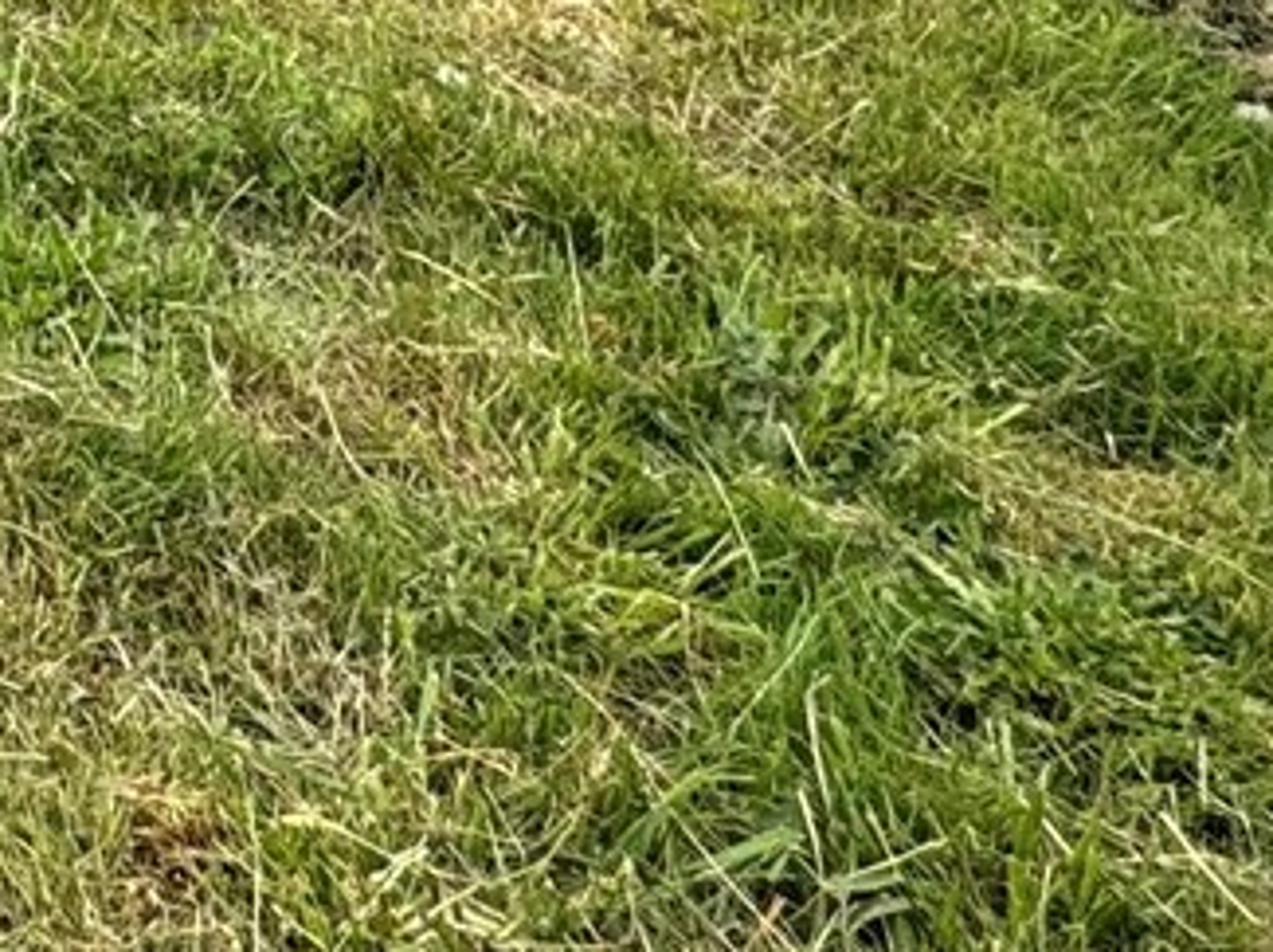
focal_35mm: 69
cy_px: -1019
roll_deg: -2.0
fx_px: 2535
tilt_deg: -3.0
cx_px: -834
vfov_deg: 16.0
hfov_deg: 21.5
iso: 50
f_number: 2.2
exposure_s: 1/1048
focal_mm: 2.22
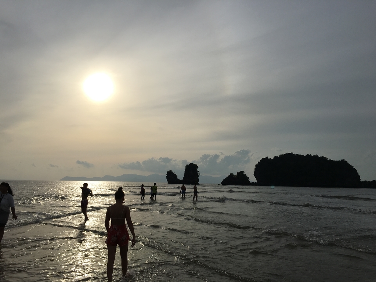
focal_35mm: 29
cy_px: 141
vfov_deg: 48.2
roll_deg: -1.9
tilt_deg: +8.0
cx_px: 188
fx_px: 315
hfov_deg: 61.7
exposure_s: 1/6410
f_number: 2.2
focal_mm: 4.15
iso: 25
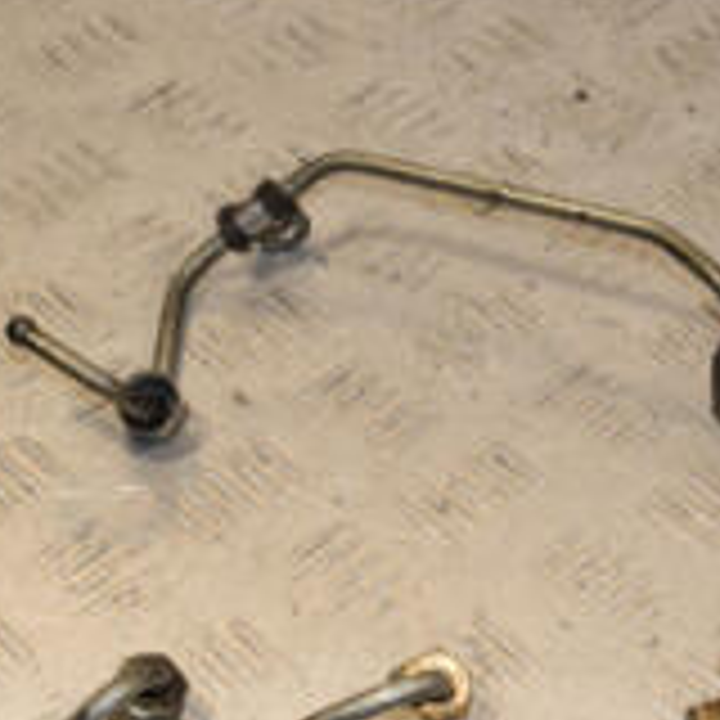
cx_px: 418
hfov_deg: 14.6
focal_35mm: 120
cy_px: 472
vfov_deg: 14.6
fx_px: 2814
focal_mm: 25
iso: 800
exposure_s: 1/200
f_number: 9
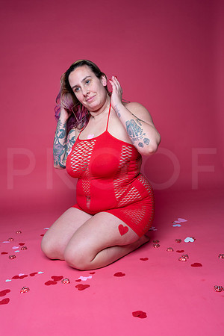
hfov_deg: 37.9
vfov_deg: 54.4
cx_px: 112
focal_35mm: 35
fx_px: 327
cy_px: 168
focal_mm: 35
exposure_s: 1/160
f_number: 8
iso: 100
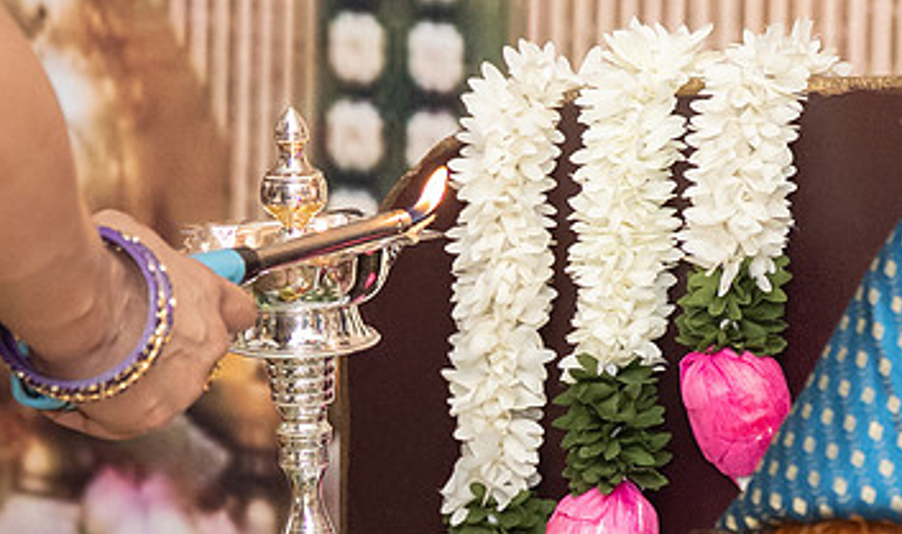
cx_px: 227
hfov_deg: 5.0
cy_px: 290
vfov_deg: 2.9
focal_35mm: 430
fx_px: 10417
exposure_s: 1/200
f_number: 2.8
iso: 500
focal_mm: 82
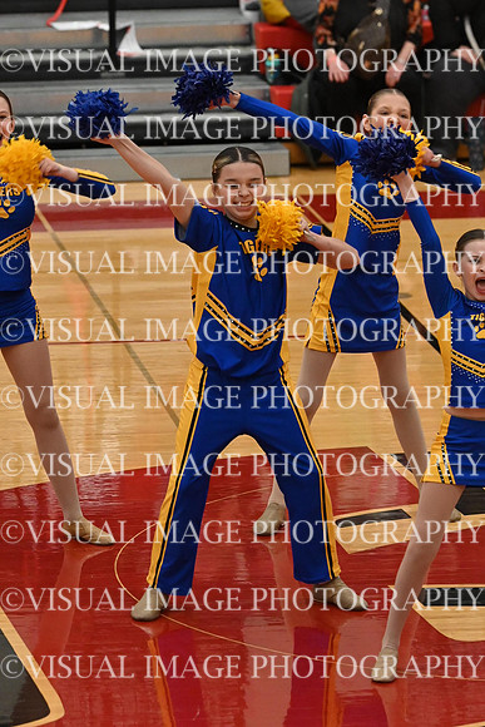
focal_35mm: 262
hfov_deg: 5.2
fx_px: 5291
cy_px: 364
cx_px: 242
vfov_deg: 7.9
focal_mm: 175
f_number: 4
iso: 6400
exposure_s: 1/400
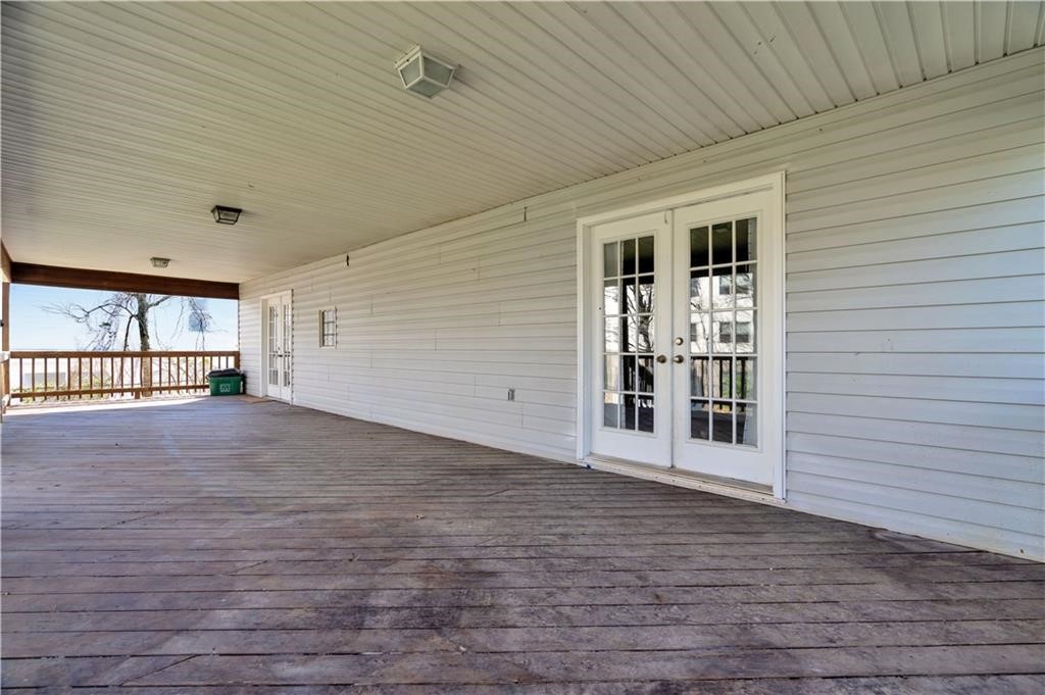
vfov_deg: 73.7
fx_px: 464
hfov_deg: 96.8
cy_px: 348
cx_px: 522
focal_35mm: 16
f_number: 6.3
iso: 80
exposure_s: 1/25
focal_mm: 16
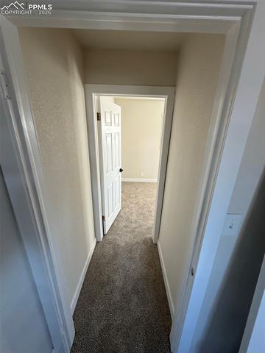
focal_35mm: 14
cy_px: 176
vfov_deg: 102.1
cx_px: 132
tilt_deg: -17.4
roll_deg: -2.4
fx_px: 143
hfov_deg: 85.7
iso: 160
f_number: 2.2
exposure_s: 1/99
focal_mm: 2.22
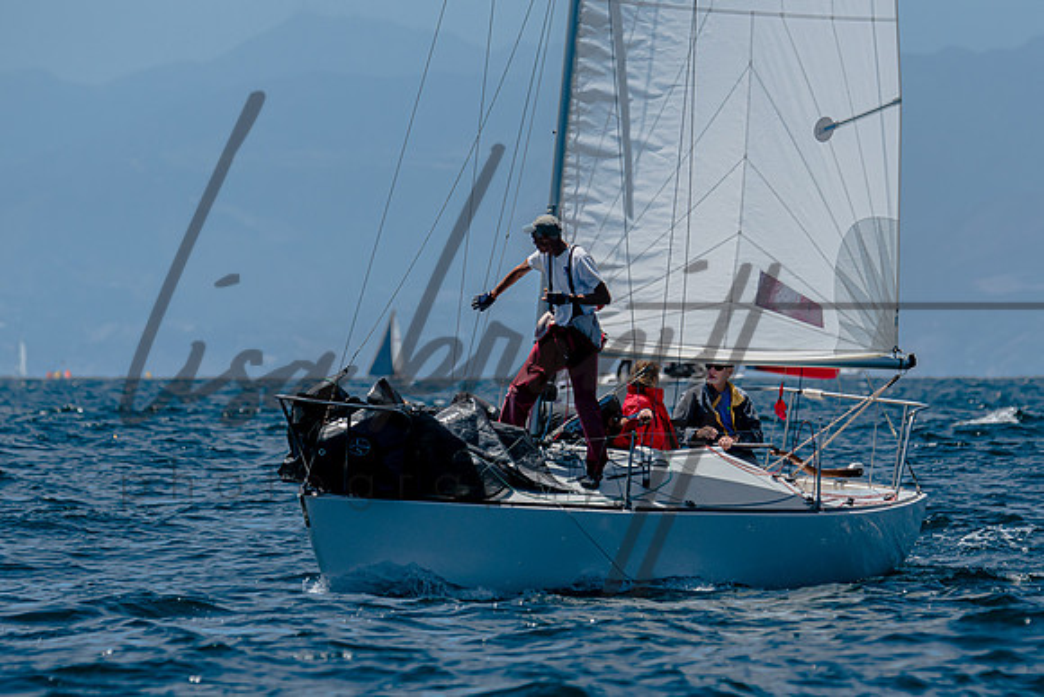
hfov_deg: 4.5
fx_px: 13394
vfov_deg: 3.0
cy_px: 397
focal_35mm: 462
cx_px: 611
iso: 200
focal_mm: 260
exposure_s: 1/2000
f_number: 5.6
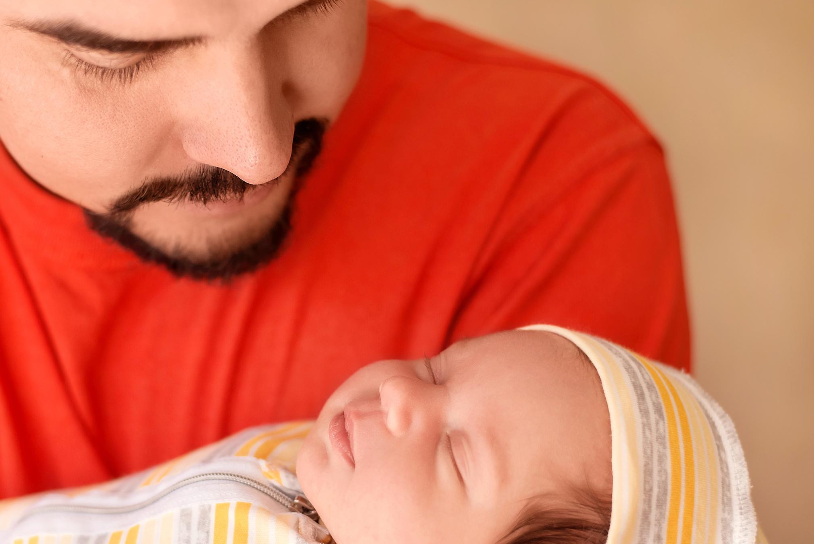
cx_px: 269
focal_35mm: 74
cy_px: 368
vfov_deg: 18.4
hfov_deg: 27.2
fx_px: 1674
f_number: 2.5
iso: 200
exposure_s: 1/250
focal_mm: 50
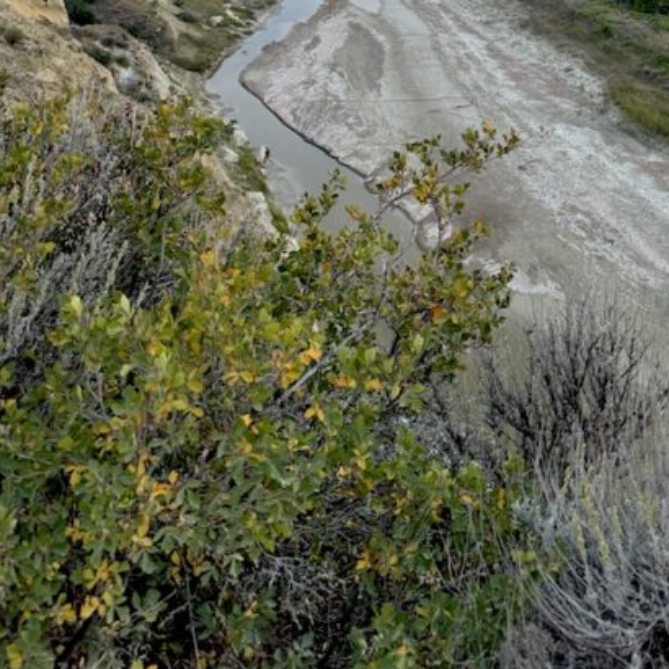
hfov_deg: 32.2
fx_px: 1159
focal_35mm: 53
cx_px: 367
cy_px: -52
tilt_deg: -8.8
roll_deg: +3.2
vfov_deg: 29.3
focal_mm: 6.76
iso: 125
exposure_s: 1/121
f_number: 1.78
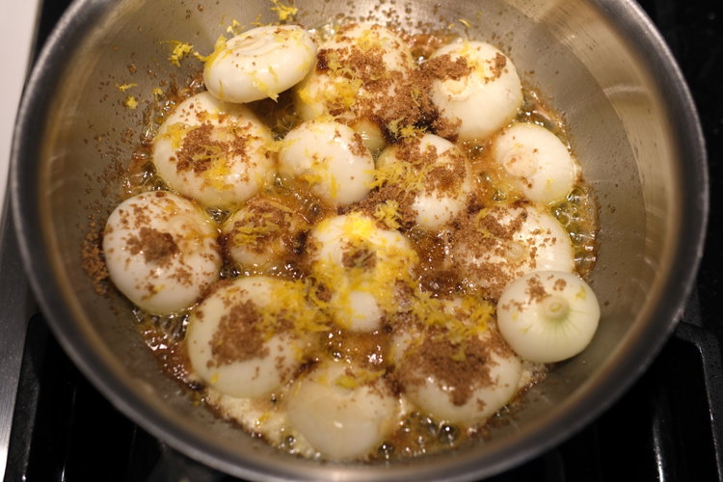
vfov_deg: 29.9
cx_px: 362
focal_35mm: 45
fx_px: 904
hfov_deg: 43.6
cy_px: 241
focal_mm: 30
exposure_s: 1/56
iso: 125
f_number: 2.8
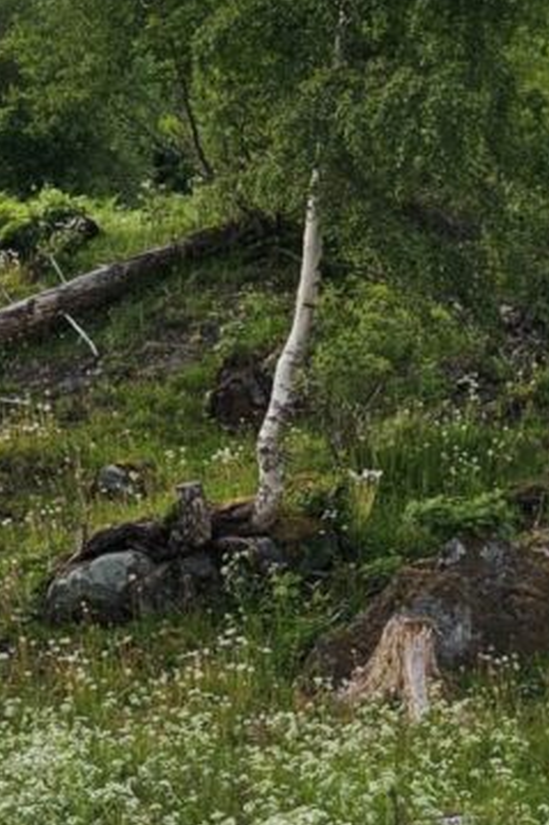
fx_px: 2083
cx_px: 165
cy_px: 491
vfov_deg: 22.4
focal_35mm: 91
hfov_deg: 15.0
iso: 25
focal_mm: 5.4
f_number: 1.8
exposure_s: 1/1297
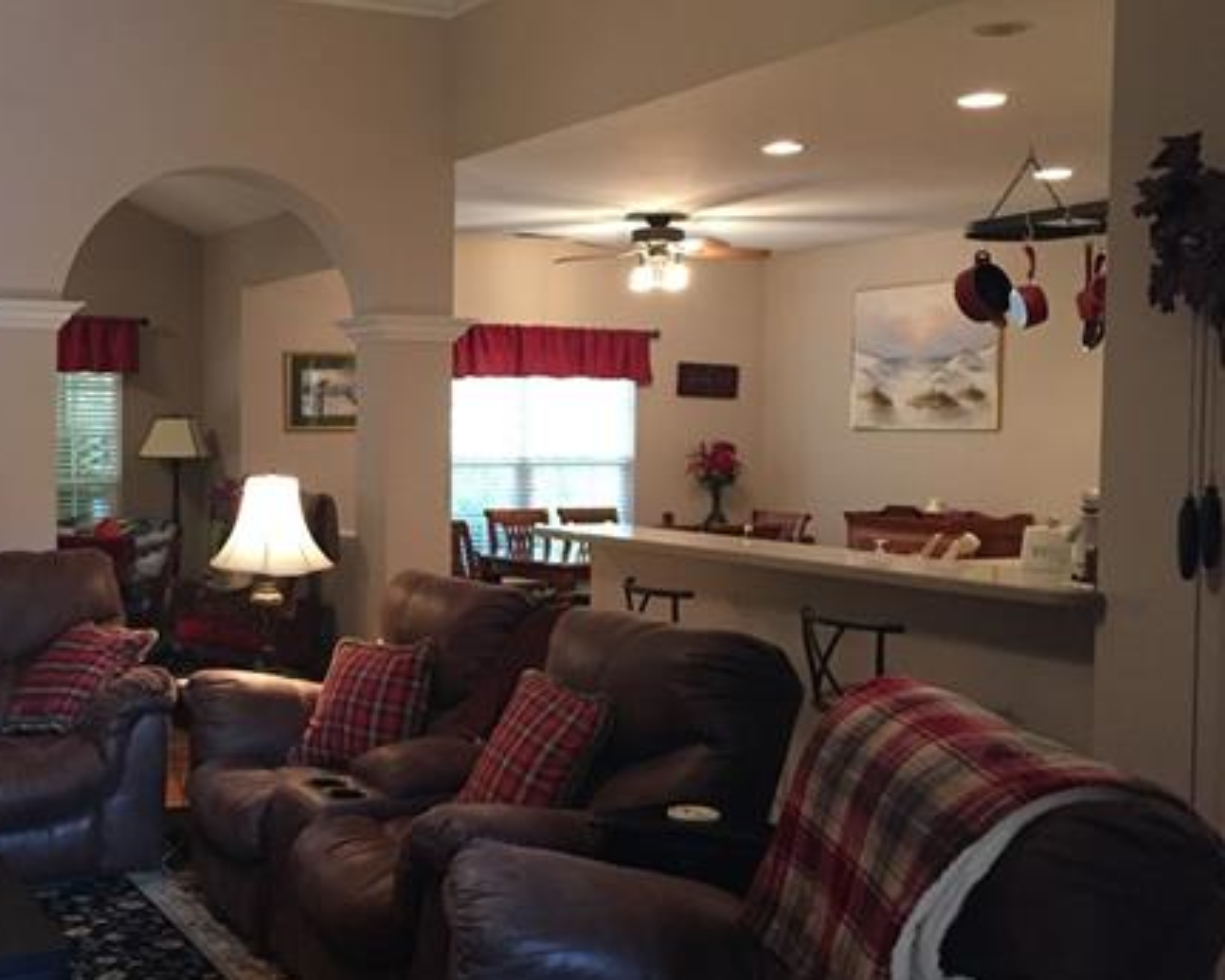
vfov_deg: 35.7
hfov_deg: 42.9
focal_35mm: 42
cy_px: 497
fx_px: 1523
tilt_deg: -2.8
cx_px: 367
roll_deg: -1.0
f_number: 2.2
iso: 200
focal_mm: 4.15
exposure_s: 1/30
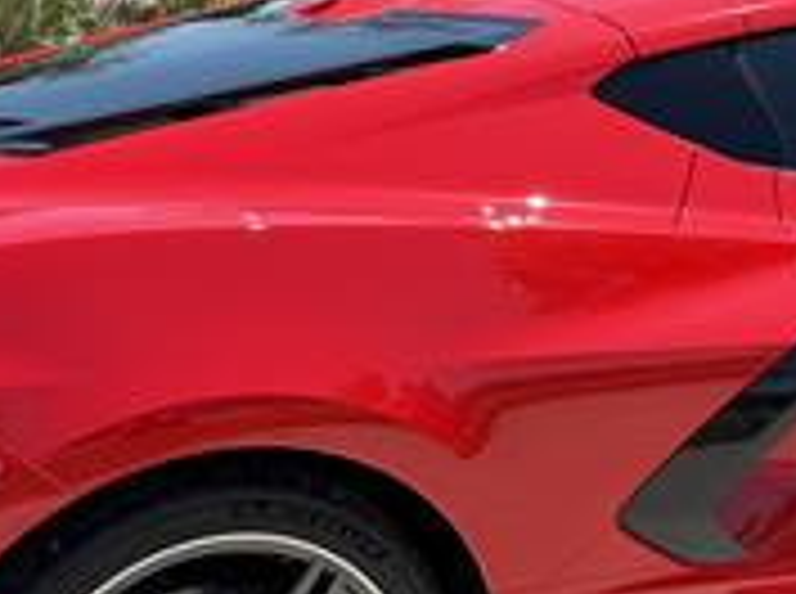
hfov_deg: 22.5
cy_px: 243
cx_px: 526
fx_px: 1997
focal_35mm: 87
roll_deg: +2.4
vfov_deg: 16.9
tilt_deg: -10.8
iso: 80
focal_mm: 6.76
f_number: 1.78
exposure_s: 1/3759
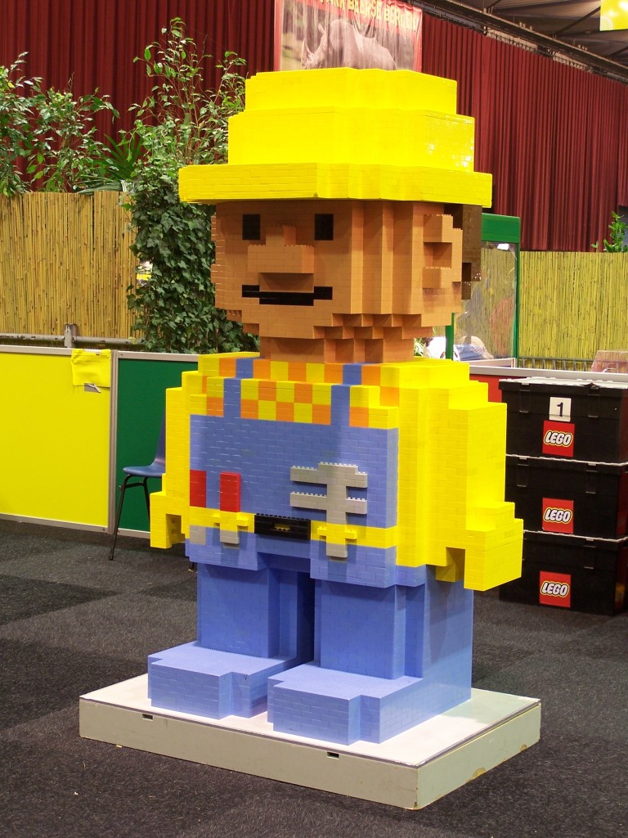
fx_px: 1621
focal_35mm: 67
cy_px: 419
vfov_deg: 29.0
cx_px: 314
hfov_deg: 21.9
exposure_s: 1/2
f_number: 3.2
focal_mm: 11.1
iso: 80
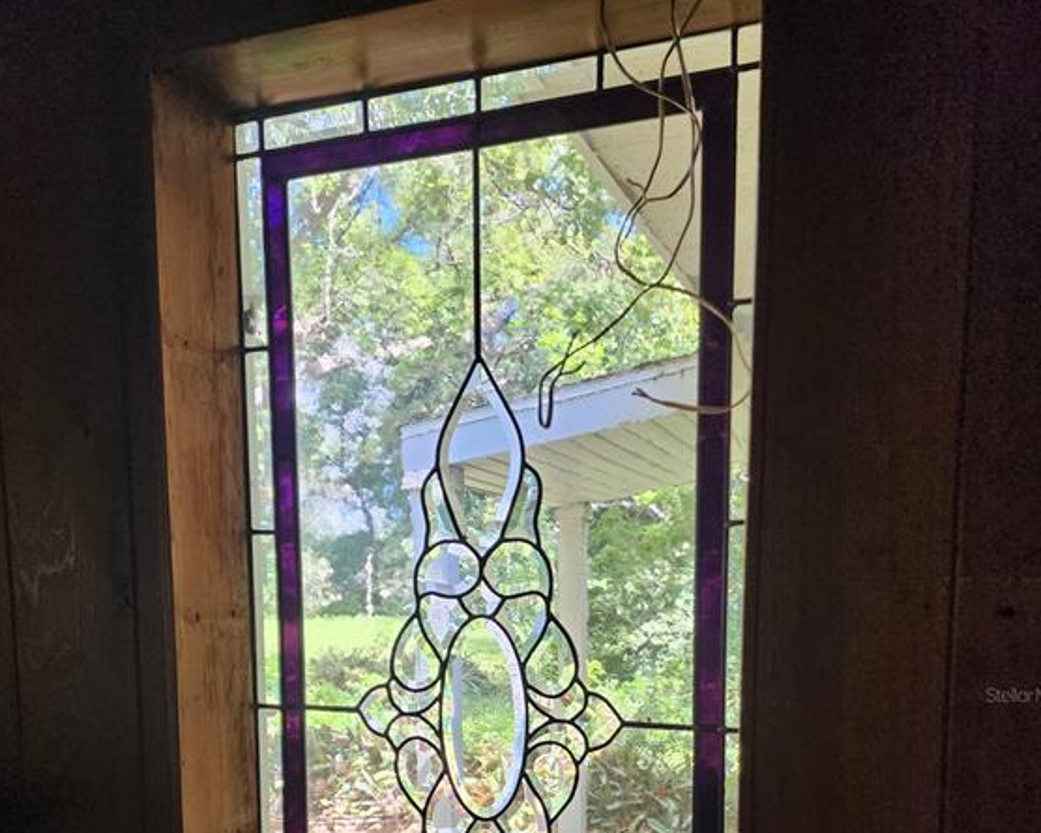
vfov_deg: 44.3
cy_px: 694
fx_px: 955
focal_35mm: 31
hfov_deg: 57.2
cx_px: 532
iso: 100
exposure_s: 1/180
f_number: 1.8
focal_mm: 6.4
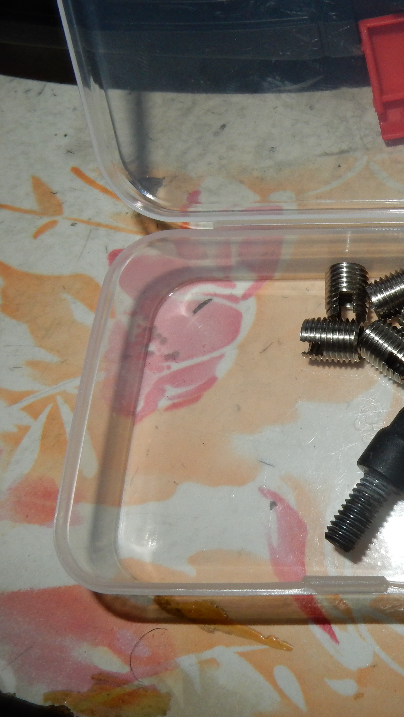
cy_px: 360
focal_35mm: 37
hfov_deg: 28.6
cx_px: 459
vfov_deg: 54.0
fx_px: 705
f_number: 5.6
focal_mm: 4.5
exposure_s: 1/30
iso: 200
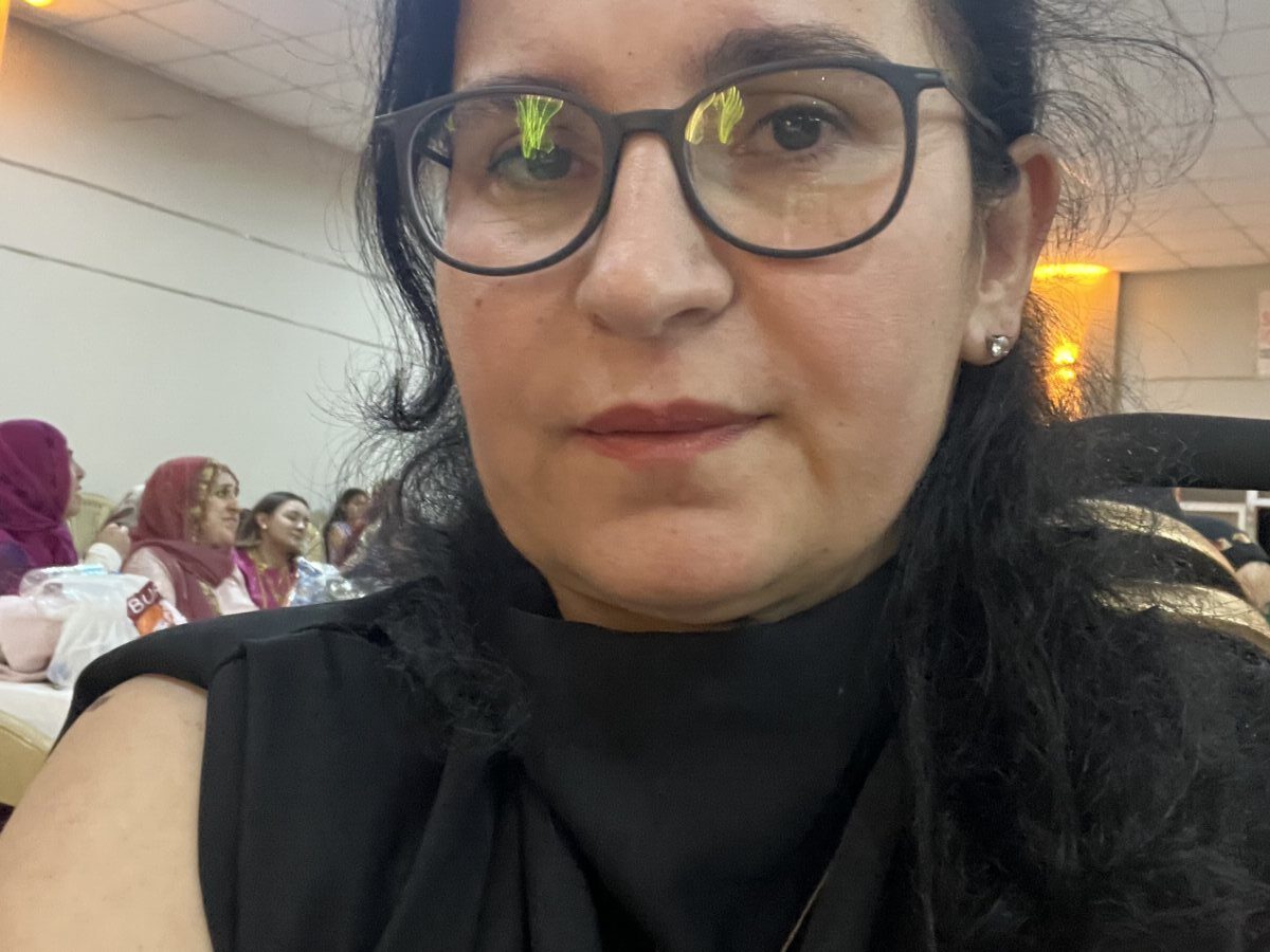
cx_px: 635
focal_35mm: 30
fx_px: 1101
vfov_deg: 46.8
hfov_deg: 60.0
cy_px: 476
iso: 800
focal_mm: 2.71
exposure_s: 1/25
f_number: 2.2
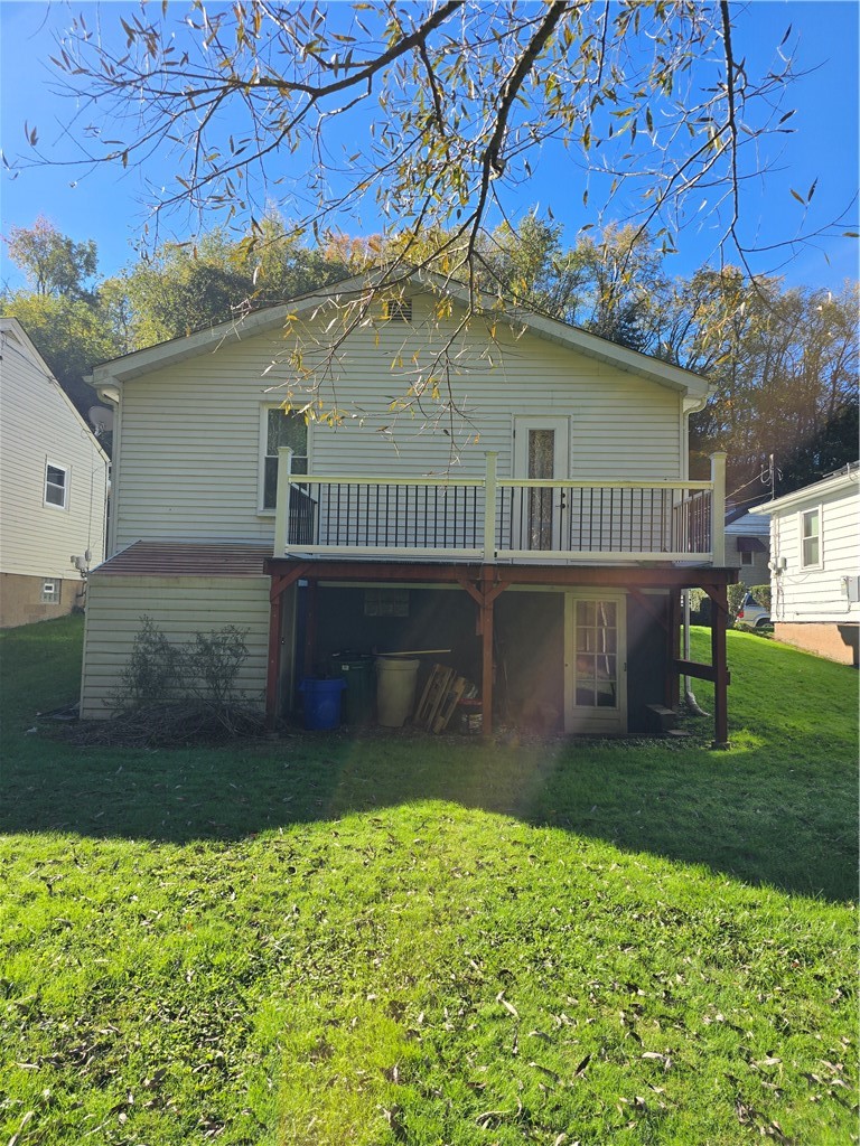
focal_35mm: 23
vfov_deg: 73.9
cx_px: 430
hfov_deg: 58.9
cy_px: 573
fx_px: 762
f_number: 1.7
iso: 12
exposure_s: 1/380
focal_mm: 6.3
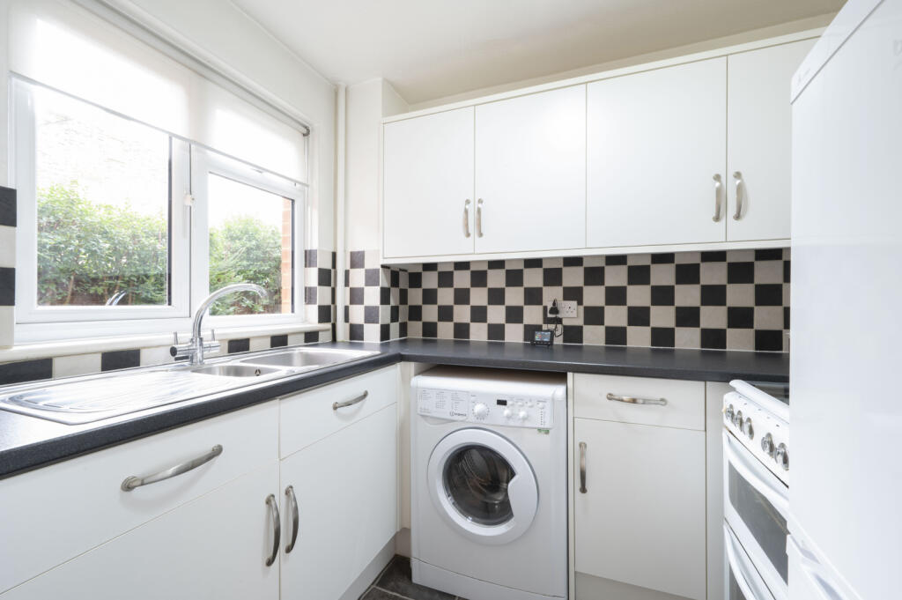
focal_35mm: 14
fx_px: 350
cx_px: 451
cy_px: 300
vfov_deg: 81.1
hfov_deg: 104.3
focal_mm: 14
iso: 250
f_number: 16
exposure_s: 1.6
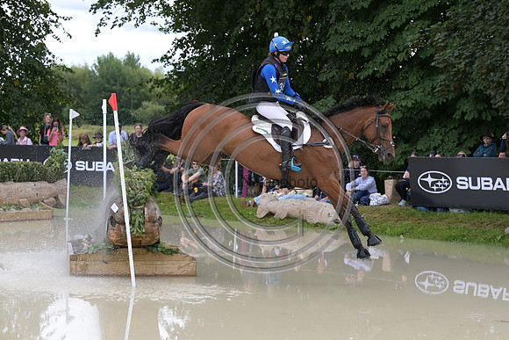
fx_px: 1273
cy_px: 170
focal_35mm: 90
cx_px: 254
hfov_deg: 22.6
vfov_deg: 15.2
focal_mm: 90
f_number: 5.6
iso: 1000
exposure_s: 1/1250
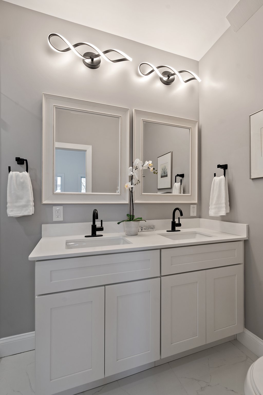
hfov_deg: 73.7
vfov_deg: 96.7
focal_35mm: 16
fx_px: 175
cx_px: 132
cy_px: 198
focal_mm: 16
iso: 400
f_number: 8
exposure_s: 1/6
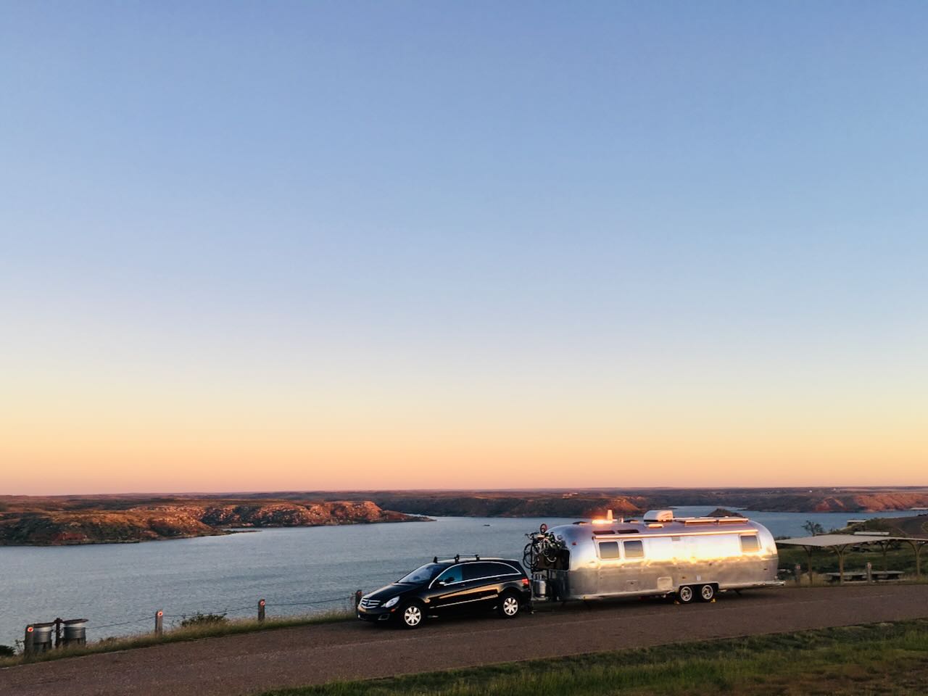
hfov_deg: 61.7
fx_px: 777
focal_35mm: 29
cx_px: 464
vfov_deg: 48.2
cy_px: 348
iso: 25
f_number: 2.2
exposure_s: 1/146
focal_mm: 4.15
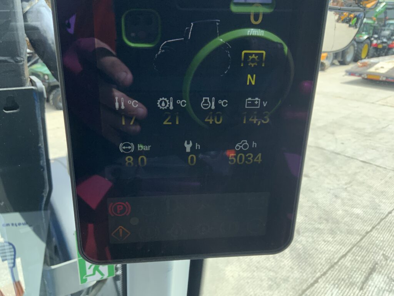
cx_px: 197
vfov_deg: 48.2
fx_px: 330
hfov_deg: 61.7
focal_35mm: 29
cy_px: 148
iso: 16
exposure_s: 1/482
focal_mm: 3
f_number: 1.8
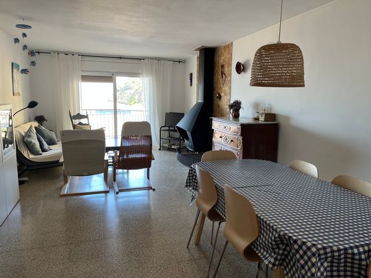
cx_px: 186
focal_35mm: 26
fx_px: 279
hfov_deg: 67.3
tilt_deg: -8.8
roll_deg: -0.8
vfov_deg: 53.1
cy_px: 139
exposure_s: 1/100
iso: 100
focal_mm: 5.1
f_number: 1.6
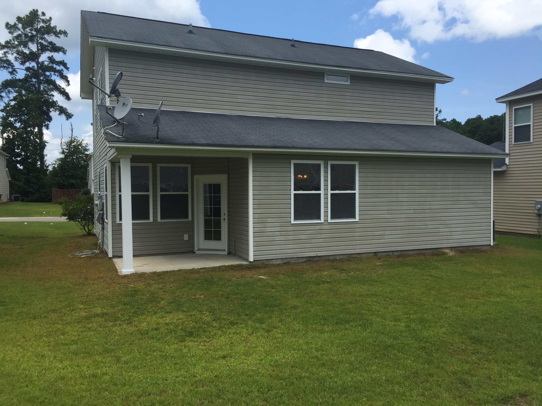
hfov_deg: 61.7
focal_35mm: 29
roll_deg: +0.5
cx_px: 271
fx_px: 454
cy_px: 203
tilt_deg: -1.3
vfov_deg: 48.2
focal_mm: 4.15
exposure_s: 1/1464
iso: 32
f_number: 2.2
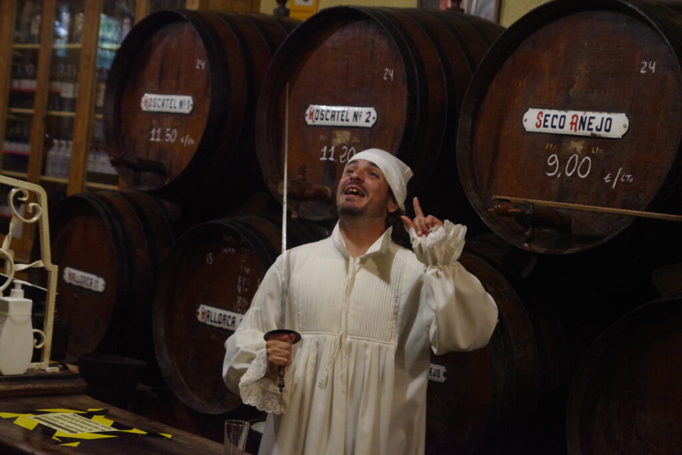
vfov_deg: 21.2
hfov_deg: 31.4
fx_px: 1213
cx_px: 341
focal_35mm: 64
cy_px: 228
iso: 6400
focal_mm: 42.5
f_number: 4
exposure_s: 1/125
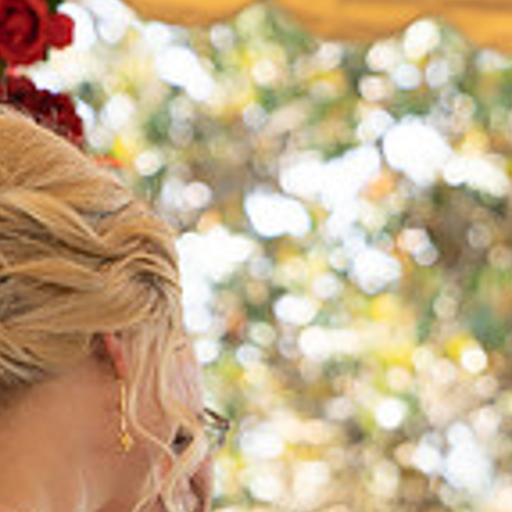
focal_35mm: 241
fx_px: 4033
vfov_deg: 7.2
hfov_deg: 7.2
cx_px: 652
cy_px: 646
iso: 100
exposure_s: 1/100
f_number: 3.2
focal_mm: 70
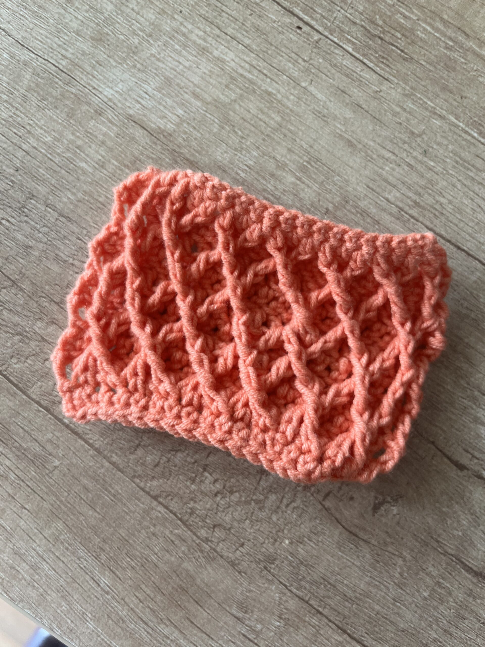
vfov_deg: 67.3
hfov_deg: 53.1
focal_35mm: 26
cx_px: 242
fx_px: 486
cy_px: 324
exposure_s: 1/50
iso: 160
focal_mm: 5.1
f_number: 1.6
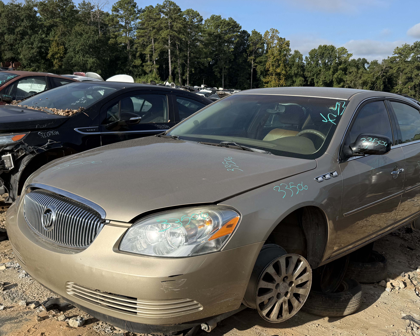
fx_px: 423
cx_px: 228
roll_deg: -0.7
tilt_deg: -12.4
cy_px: 213
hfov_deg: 52.8
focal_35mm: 34
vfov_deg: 43.0
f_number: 1.78
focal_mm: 6.76
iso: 80
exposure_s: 1/4167
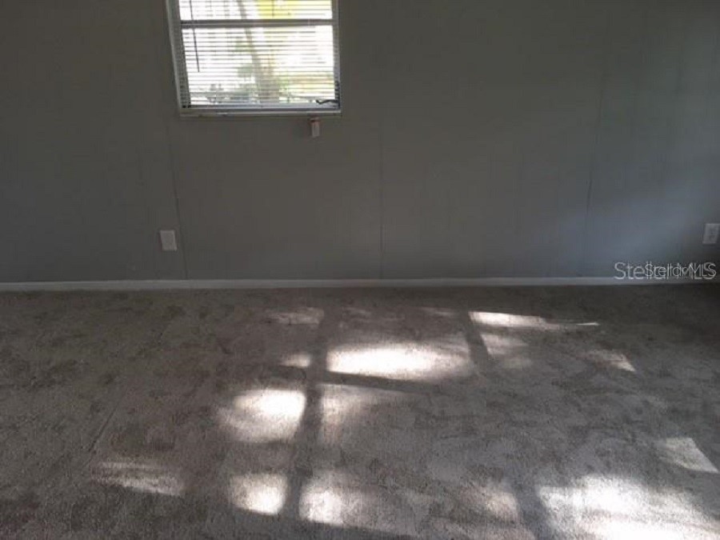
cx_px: 360
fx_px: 603
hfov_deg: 61.7
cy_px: 270
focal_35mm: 29
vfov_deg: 48.2
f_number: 2.2
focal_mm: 4.15
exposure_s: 1/30
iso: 32
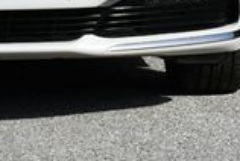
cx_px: -46
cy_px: -141
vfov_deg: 4.2
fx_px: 2164
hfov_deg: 6.3
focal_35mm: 324
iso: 100
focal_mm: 40
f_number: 9
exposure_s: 1/320
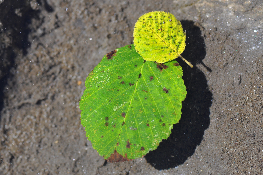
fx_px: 1149
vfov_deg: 8.7
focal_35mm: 158
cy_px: 88
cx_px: 132
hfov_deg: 13.1
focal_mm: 105
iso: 200
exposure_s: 1/500
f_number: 5.6
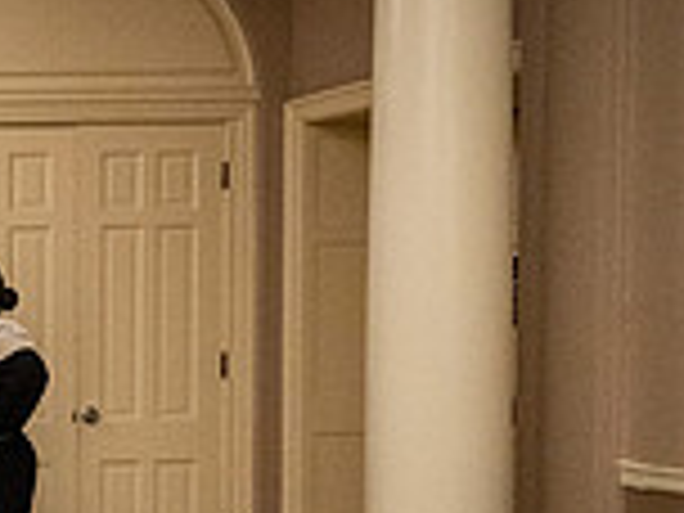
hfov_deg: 18.5
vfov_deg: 16.7
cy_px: 403
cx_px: -459
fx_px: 1739
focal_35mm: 88
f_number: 2.8
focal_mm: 24
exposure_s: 1/500
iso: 10000
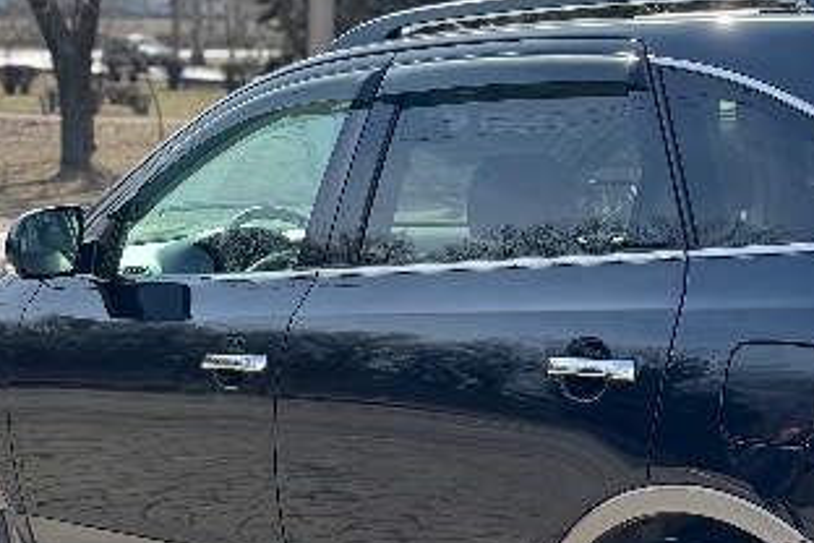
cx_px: 686
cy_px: 266
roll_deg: -2.9
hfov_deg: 24.3
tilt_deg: -7.9
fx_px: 1854
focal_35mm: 82
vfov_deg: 16.7
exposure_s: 1/1285
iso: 80
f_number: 1.78
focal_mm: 6.76
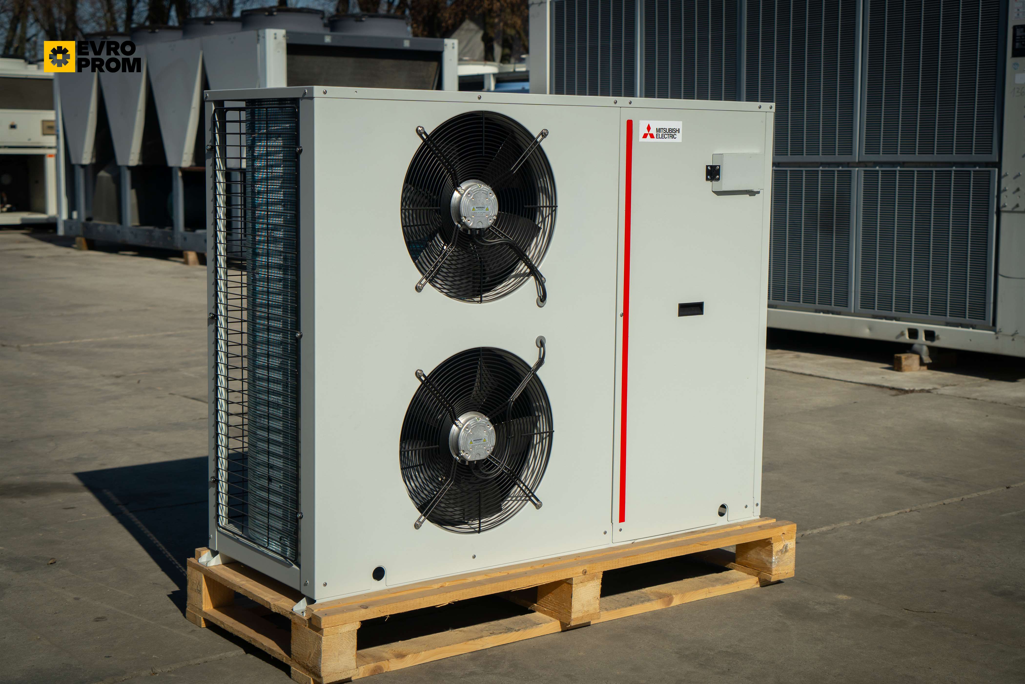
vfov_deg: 26.5
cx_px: 512
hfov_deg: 38.9
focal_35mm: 51
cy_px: 342
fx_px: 1452
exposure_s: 1/640
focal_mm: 51
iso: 100
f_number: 5.6
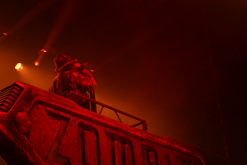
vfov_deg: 13.0
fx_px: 720
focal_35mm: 105
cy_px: 82
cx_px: 124
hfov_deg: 19.5
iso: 800
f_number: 4
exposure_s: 1/125
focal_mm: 105
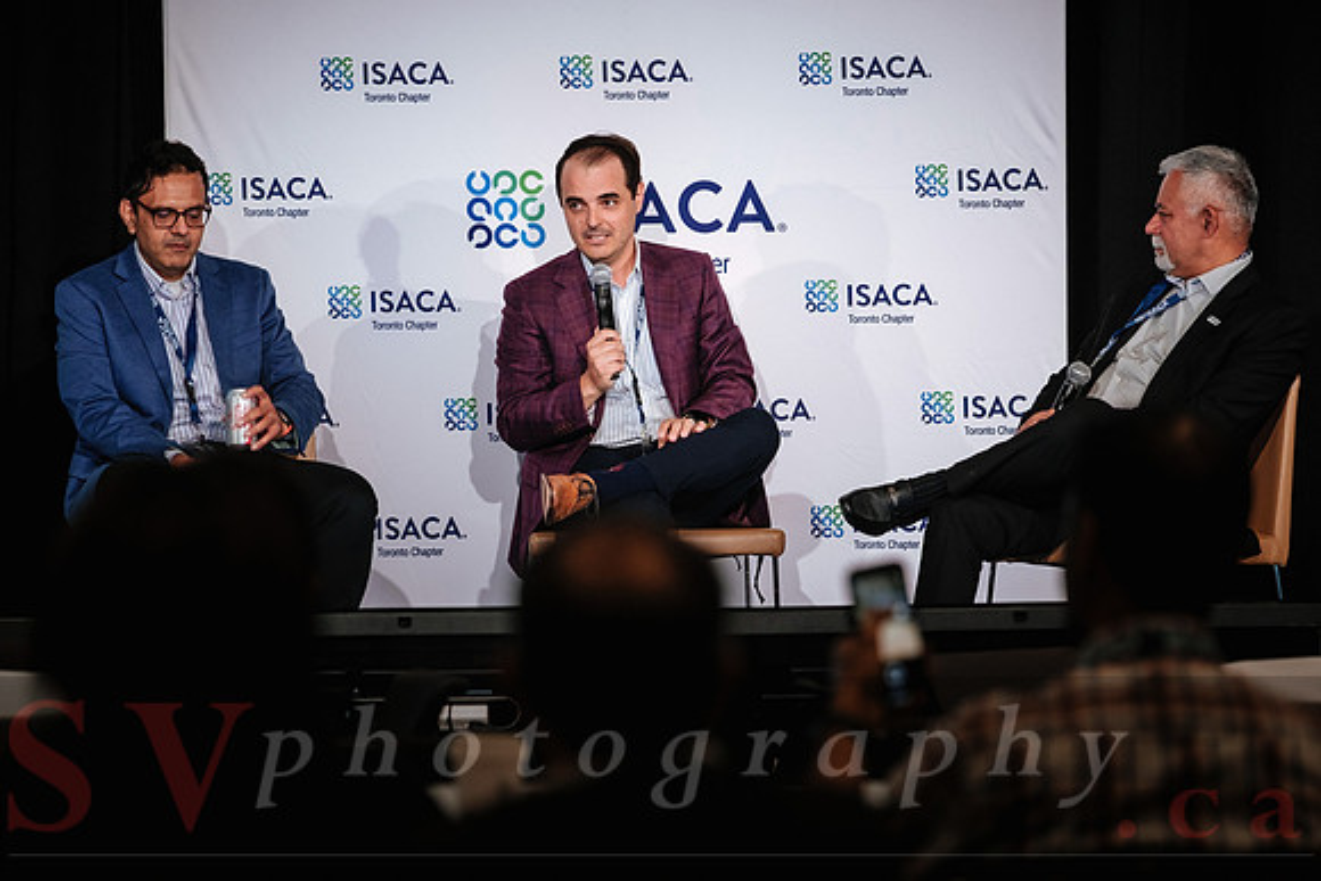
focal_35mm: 222
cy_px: 485
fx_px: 8140
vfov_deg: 6.2
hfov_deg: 9.3
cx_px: 645
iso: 800
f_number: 2.8
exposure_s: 1/100
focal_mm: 129.2
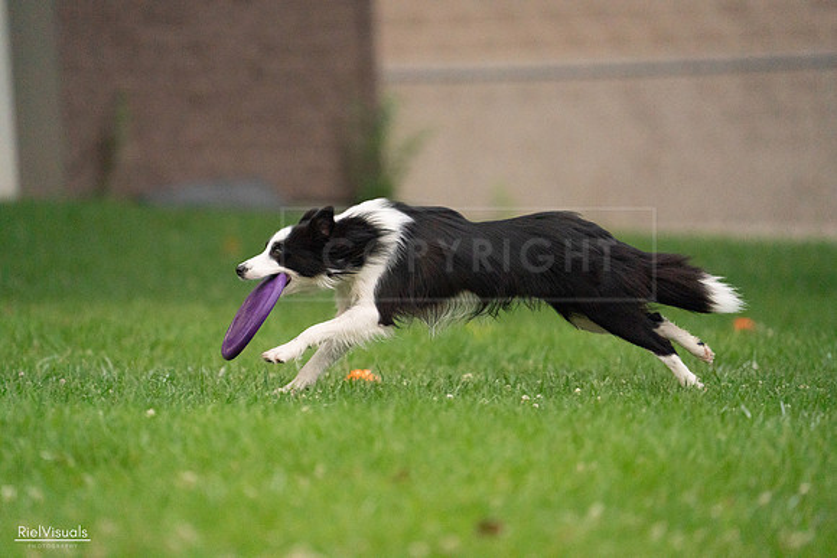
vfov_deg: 2.3
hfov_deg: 3.4
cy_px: 279
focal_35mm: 600
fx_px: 13953
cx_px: 418
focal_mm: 600
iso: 6400
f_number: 6.3
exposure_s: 1/1600
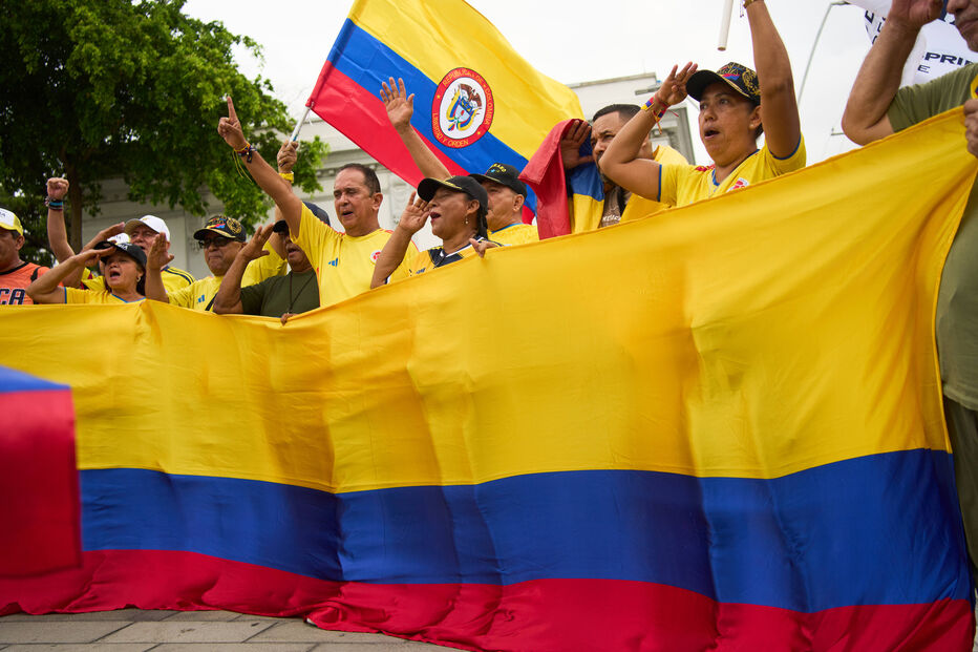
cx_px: 489
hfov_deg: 54.4
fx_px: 951
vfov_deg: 37.8
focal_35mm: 35
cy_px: 326
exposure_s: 1/1600
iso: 400
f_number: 3.5
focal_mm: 35
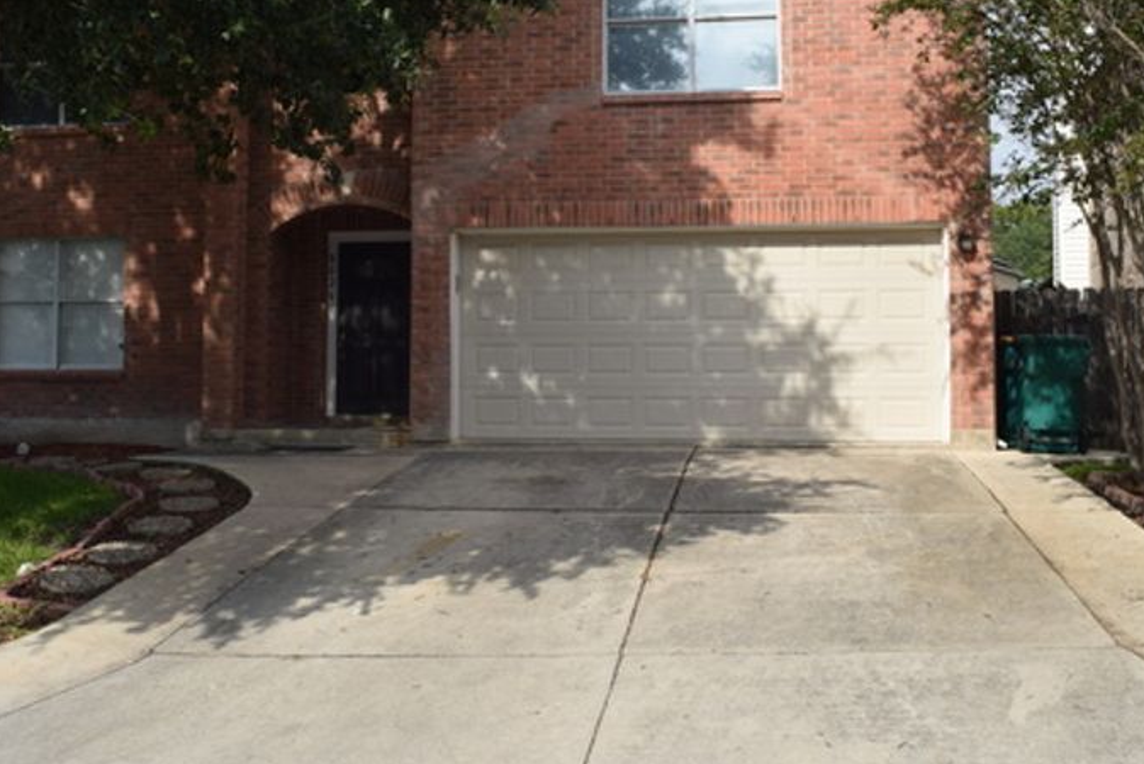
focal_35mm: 41
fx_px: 1303
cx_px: 536
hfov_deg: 47.4
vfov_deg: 32.6
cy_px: 318
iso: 100
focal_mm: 18
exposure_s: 1/200
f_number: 10
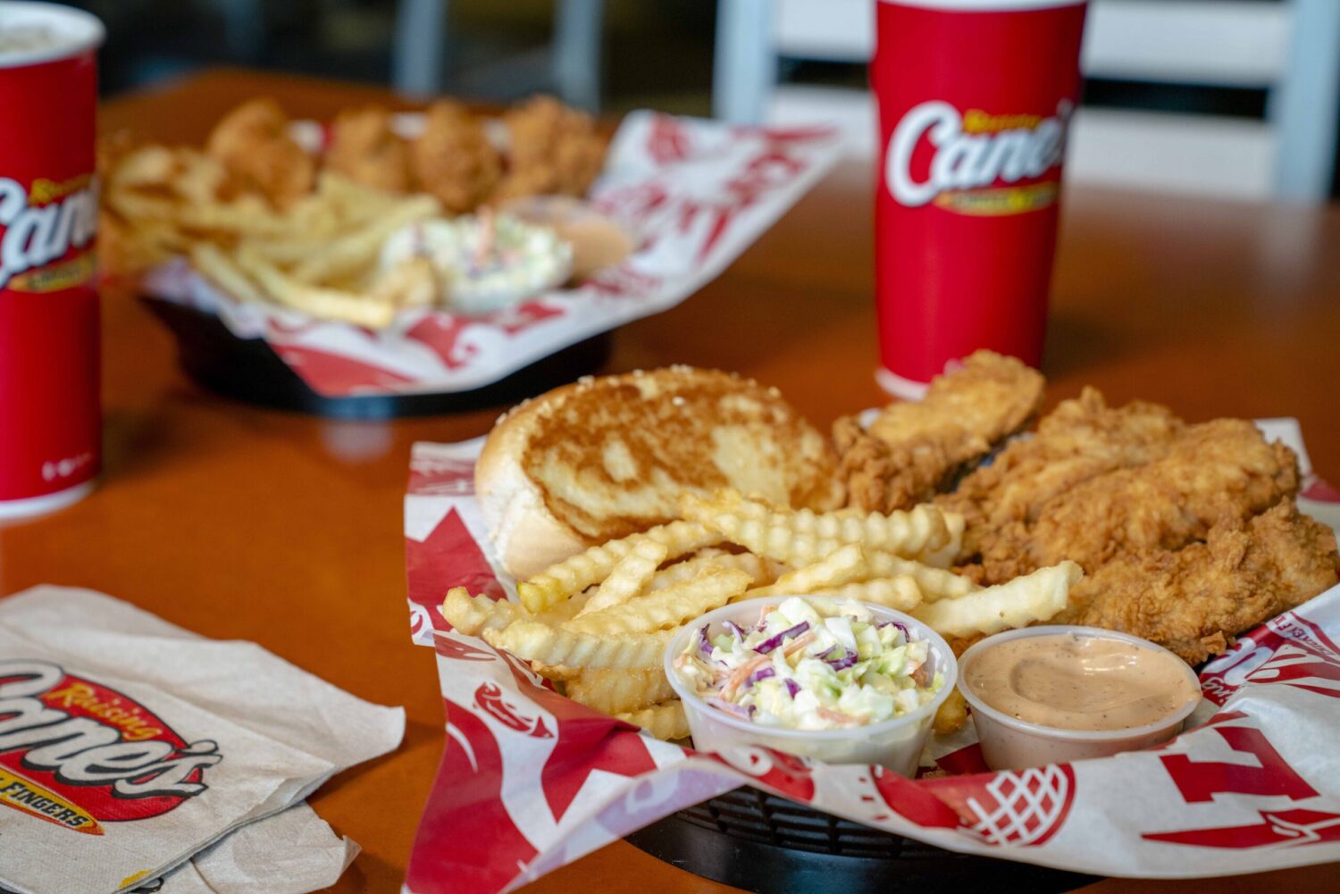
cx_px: 670
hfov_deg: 30.1
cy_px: 447
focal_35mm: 67
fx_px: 2494
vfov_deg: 20.3
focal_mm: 67
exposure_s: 1/80
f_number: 5
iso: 800
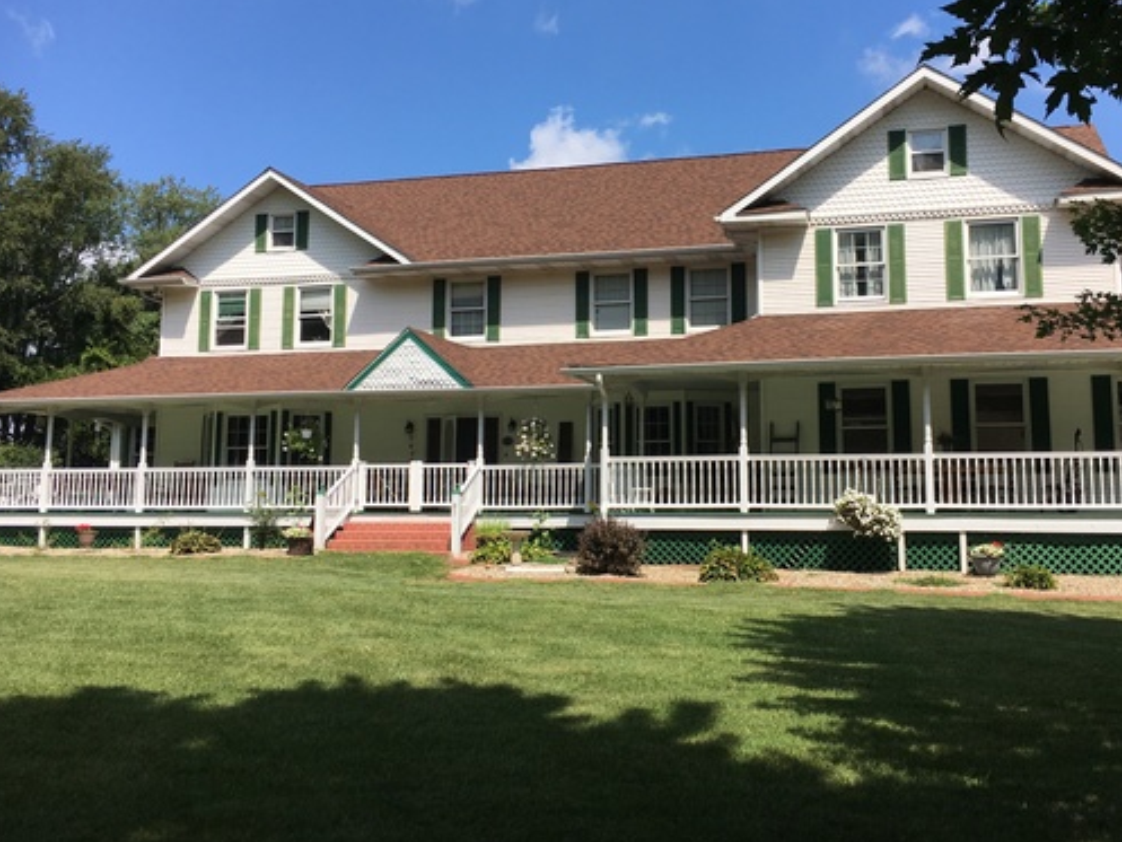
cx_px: 646
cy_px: 350
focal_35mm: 35
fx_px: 1135
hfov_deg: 52.4
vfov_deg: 40.6
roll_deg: -0.9
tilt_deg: +8.5
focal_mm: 4.15
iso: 25
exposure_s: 1/2024
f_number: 2.2
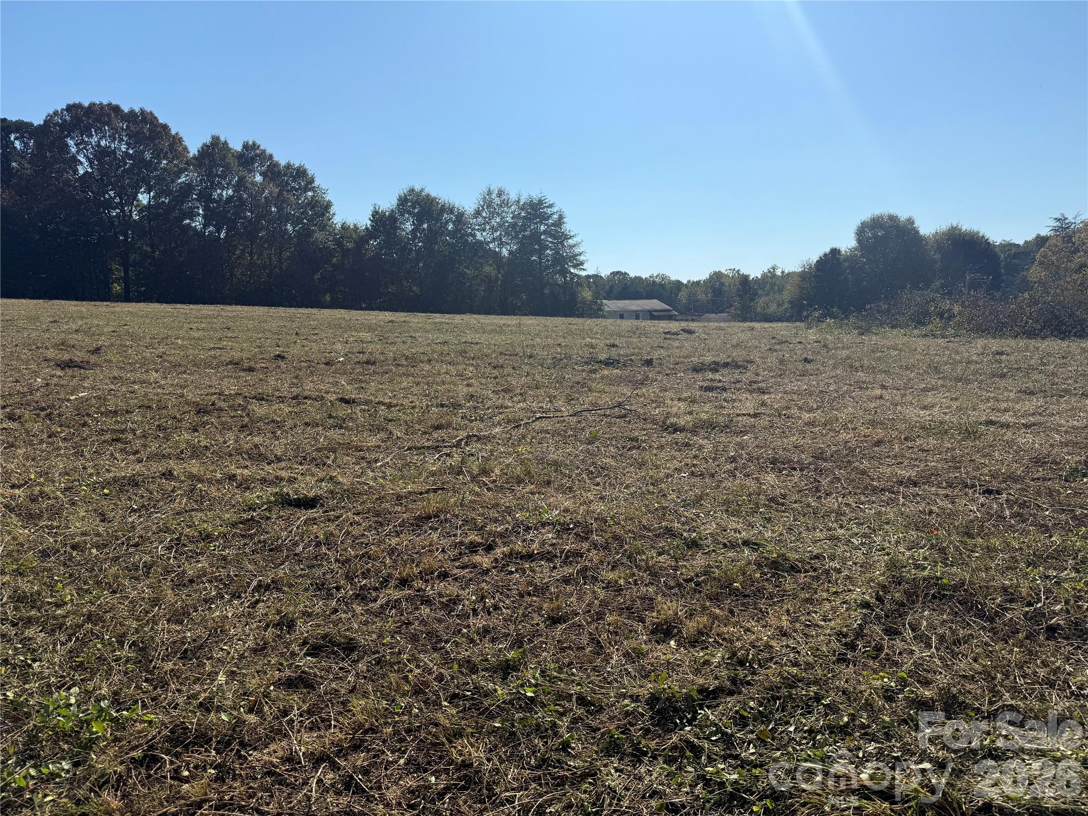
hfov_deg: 71.6
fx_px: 754
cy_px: 408
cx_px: 544
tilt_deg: -4.1
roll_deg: +1.4
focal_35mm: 24
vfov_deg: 56.8
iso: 80
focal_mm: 6.76
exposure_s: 1/8130
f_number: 1.78
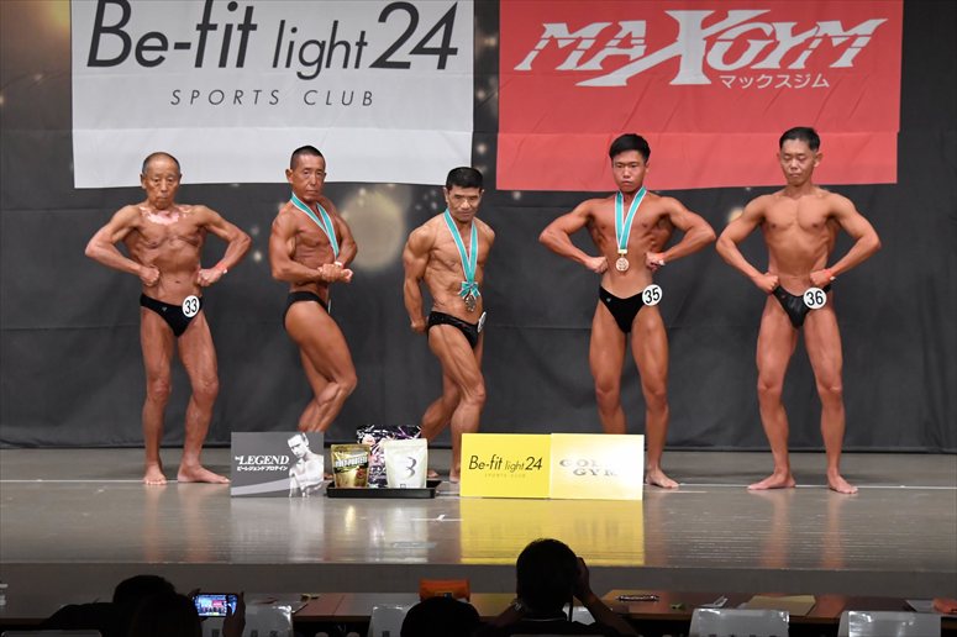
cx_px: 478
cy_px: 318
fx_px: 3906
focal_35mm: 147
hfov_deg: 14.0
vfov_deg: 9.3
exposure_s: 1/400
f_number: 5.6
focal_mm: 98
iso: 5000
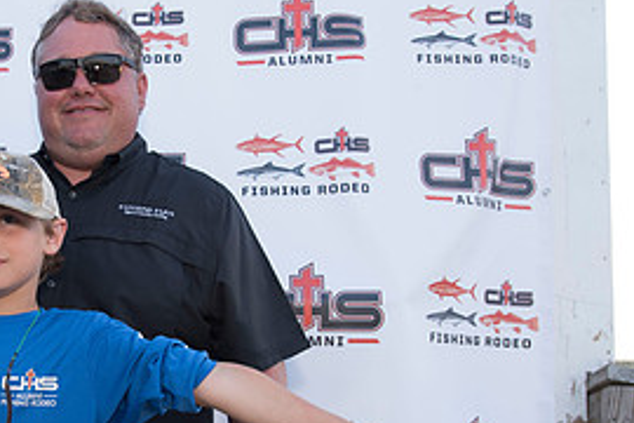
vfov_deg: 30.7
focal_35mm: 43
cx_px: 70
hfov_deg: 42.0
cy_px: 309
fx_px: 757
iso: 250
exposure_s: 1/400
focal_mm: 20
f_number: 4.5
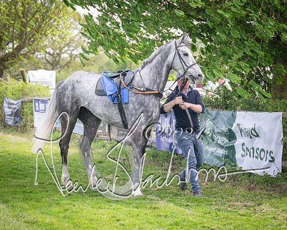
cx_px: 180
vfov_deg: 9.8
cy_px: 123
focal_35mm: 157
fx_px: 1335
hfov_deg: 12.3
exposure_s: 1/320
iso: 200
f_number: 5
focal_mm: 115
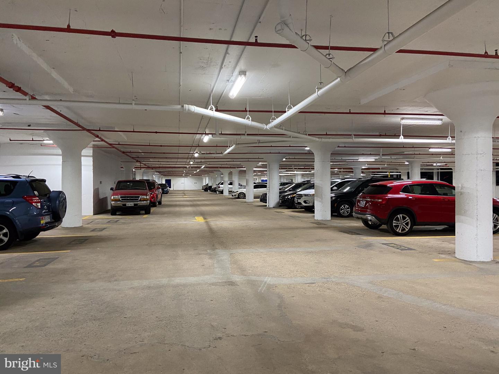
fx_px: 375
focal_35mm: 26
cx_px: 250
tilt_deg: -0.9
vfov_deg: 53.1
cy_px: 187
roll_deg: -0.7
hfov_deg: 67.3
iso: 320
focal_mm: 4.25
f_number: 1.8
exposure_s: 1/60
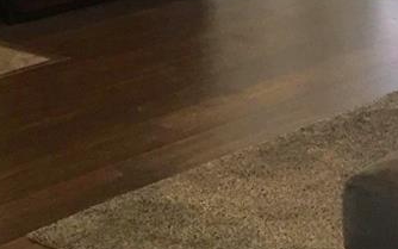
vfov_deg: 9.3
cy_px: -85
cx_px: 26
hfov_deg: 14.9
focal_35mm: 138
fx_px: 1497
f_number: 2.2
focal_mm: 4.15
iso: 50
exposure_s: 1/30
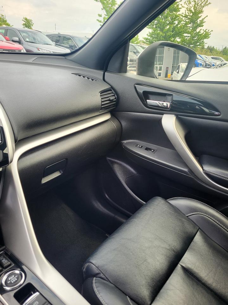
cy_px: 152
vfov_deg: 67.3
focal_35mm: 26
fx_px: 228
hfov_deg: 53.1
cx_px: 114
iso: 40
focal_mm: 5.4
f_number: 1.8
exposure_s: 1/277
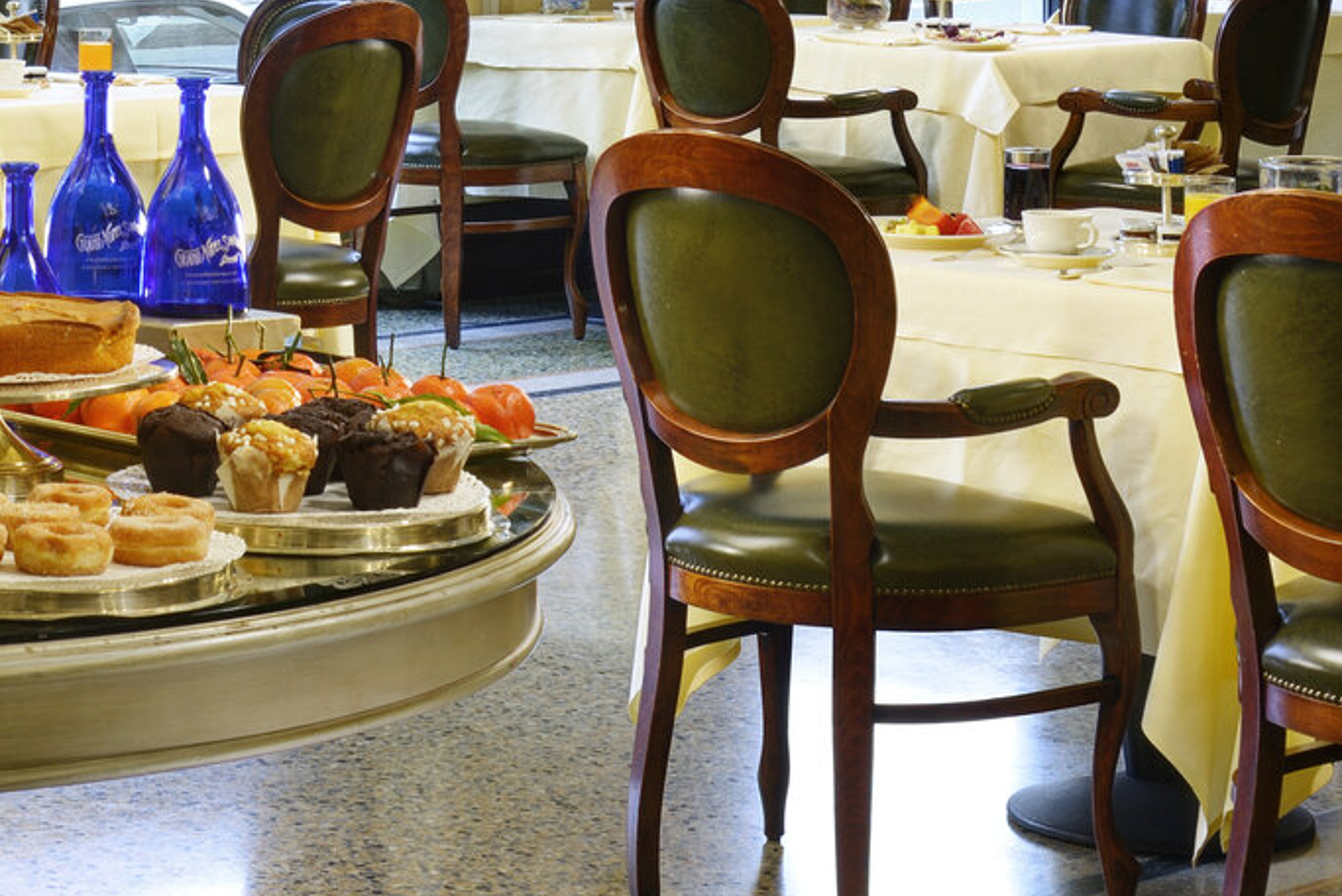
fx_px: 4475
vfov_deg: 11.2
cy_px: -247
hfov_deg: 16.7
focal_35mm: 120
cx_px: -31
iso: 100
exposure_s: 1/200
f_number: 13
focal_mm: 40
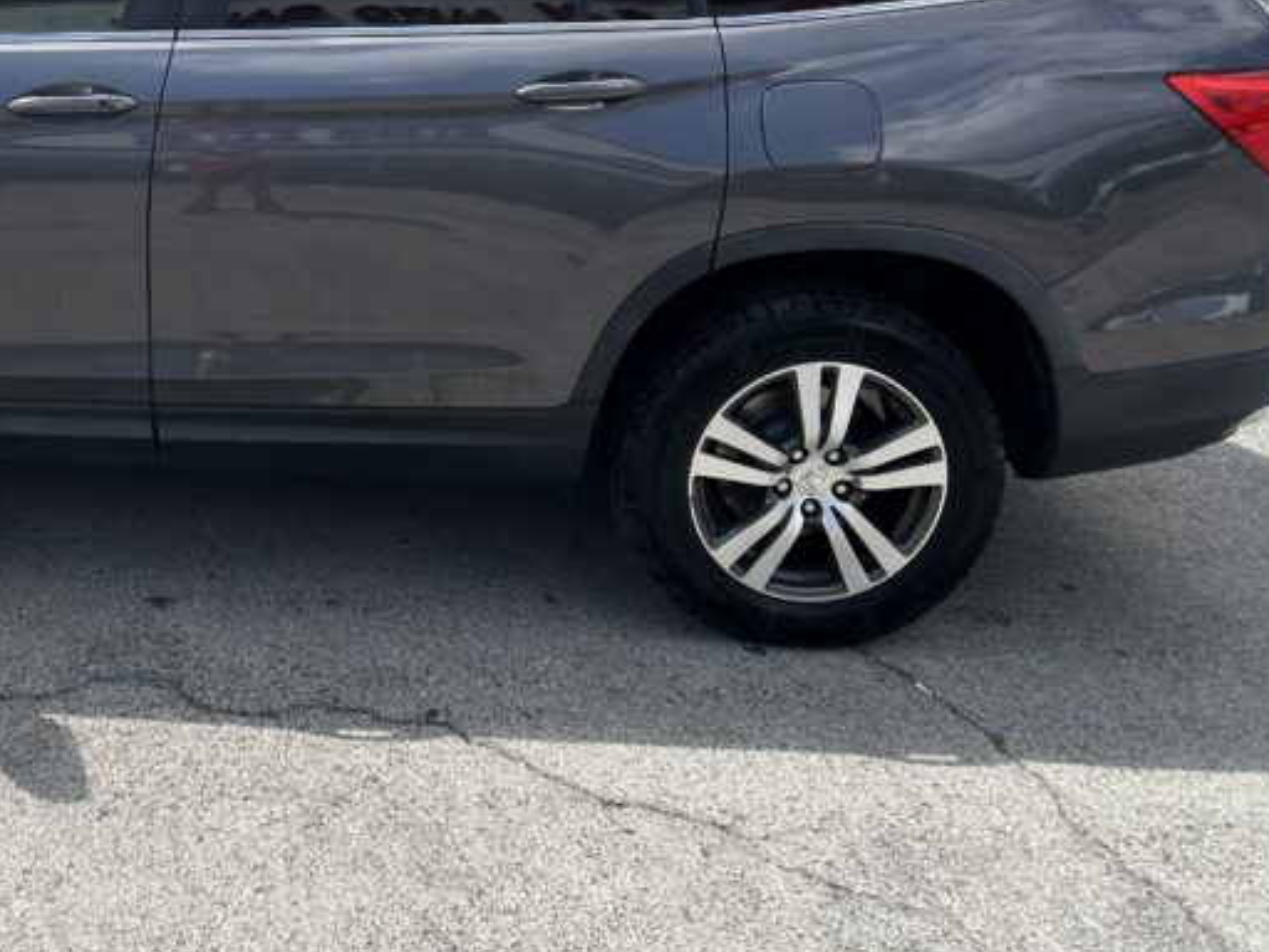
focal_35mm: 52
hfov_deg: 34.9
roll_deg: -2.0
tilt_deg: -10.3
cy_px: 72
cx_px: 151
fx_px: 1906
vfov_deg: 26.9
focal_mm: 5.7
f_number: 1.5
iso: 50
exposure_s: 1/3968
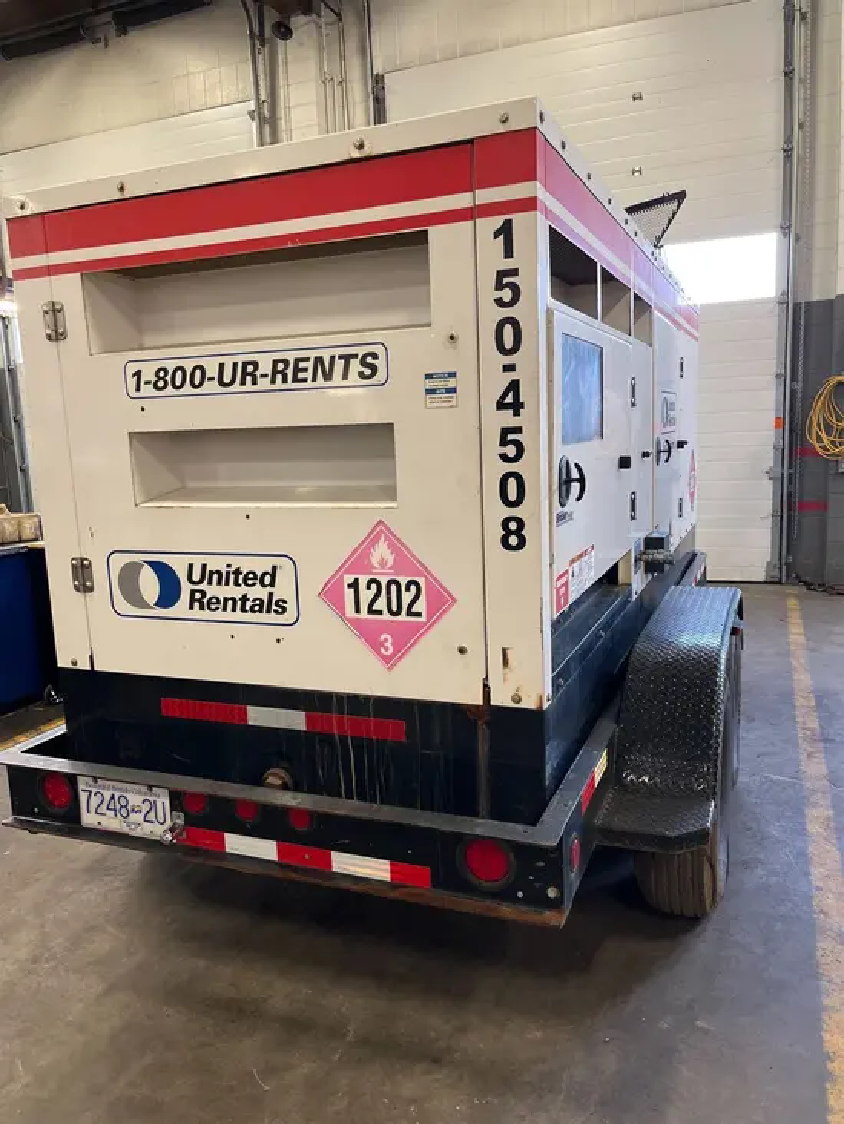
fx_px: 845
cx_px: 422
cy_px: 562
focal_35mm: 26
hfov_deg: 53.1
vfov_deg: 67.3
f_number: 1.6
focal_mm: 5.1
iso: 200
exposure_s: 1/60
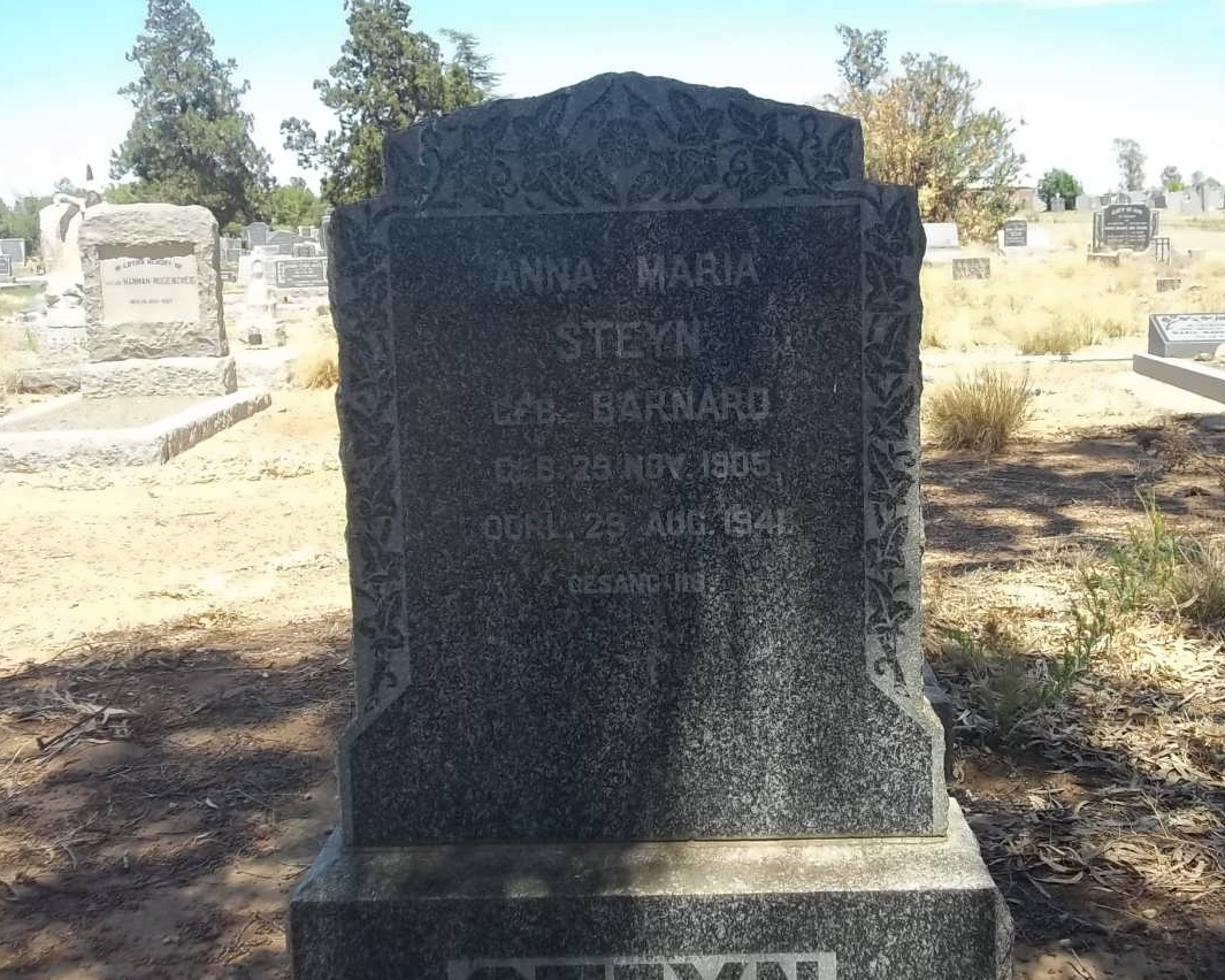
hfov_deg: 42.0
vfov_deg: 34.1
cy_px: 472
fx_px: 1595
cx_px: 649
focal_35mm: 44
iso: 80
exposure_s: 1/400
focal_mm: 7.1
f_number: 3.2
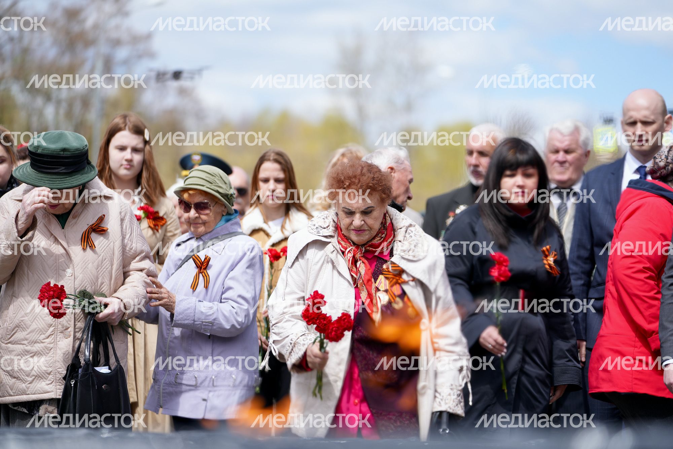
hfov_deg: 15.4
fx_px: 2487
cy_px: 224
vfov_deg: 10.3
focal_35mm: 133
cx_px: 336
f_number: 2.8
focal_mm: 133
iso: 100
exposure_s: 1/1000
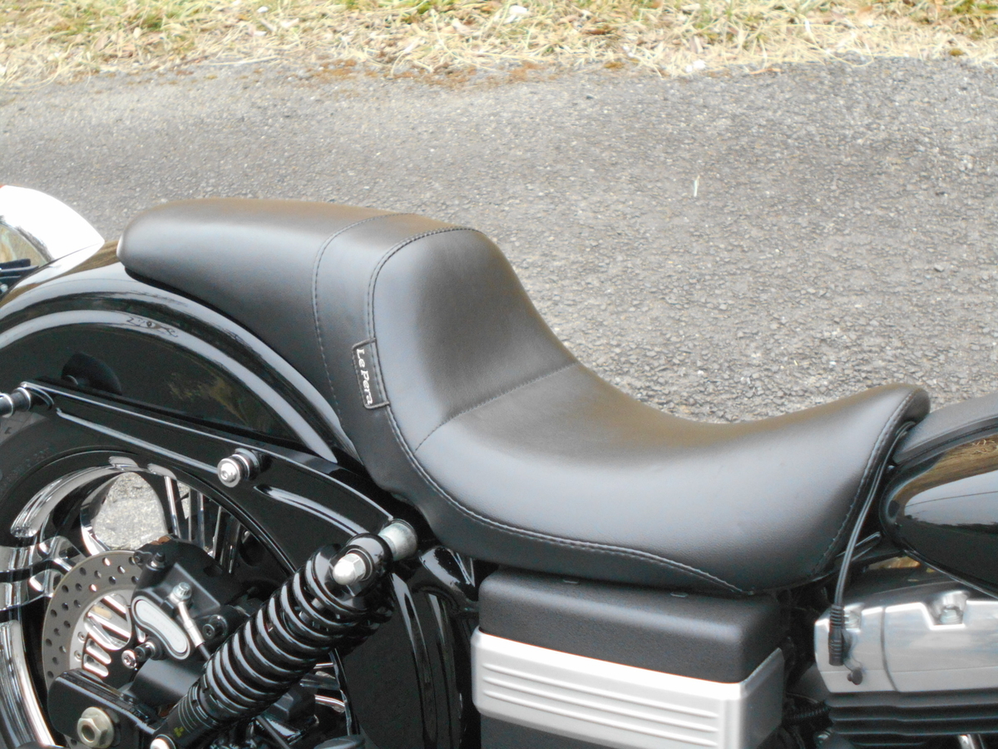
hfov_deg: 33.2
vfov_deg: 25.2
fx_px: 1672
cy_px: 374
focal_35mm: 58
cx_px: 499
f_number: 4.9
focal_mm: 10
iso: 450
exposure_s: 1/250
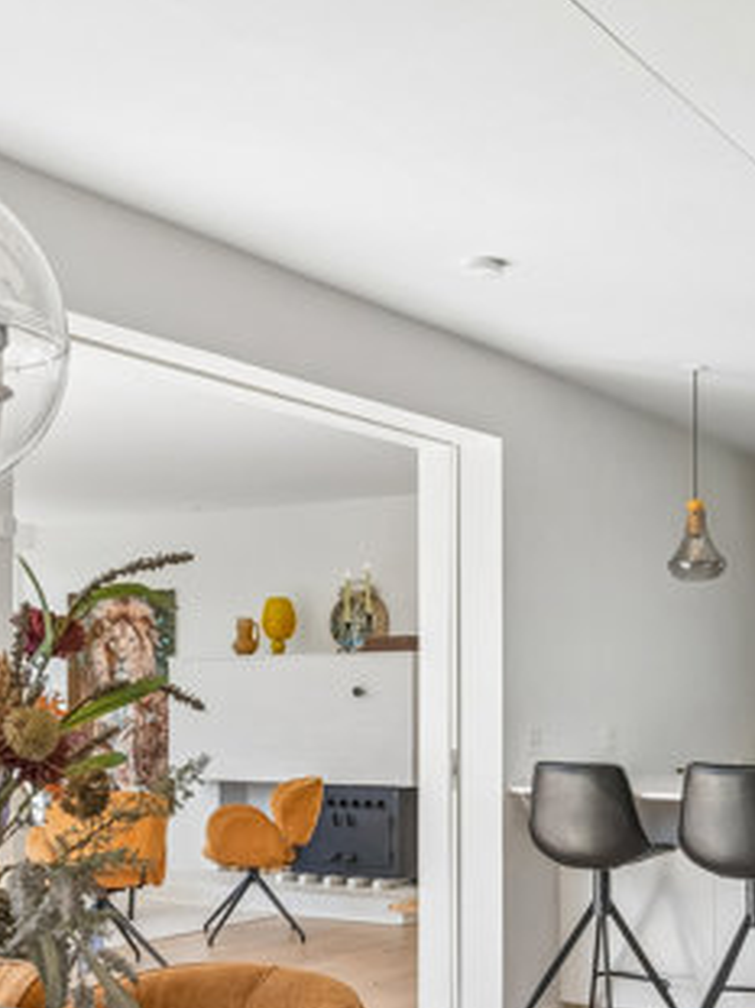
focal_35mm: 49
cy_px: 731
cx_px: 486
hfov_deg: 29.5
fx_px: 1425
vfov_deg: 38.1
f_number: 7.1
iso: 800
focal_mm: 19.8
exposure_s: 1/320
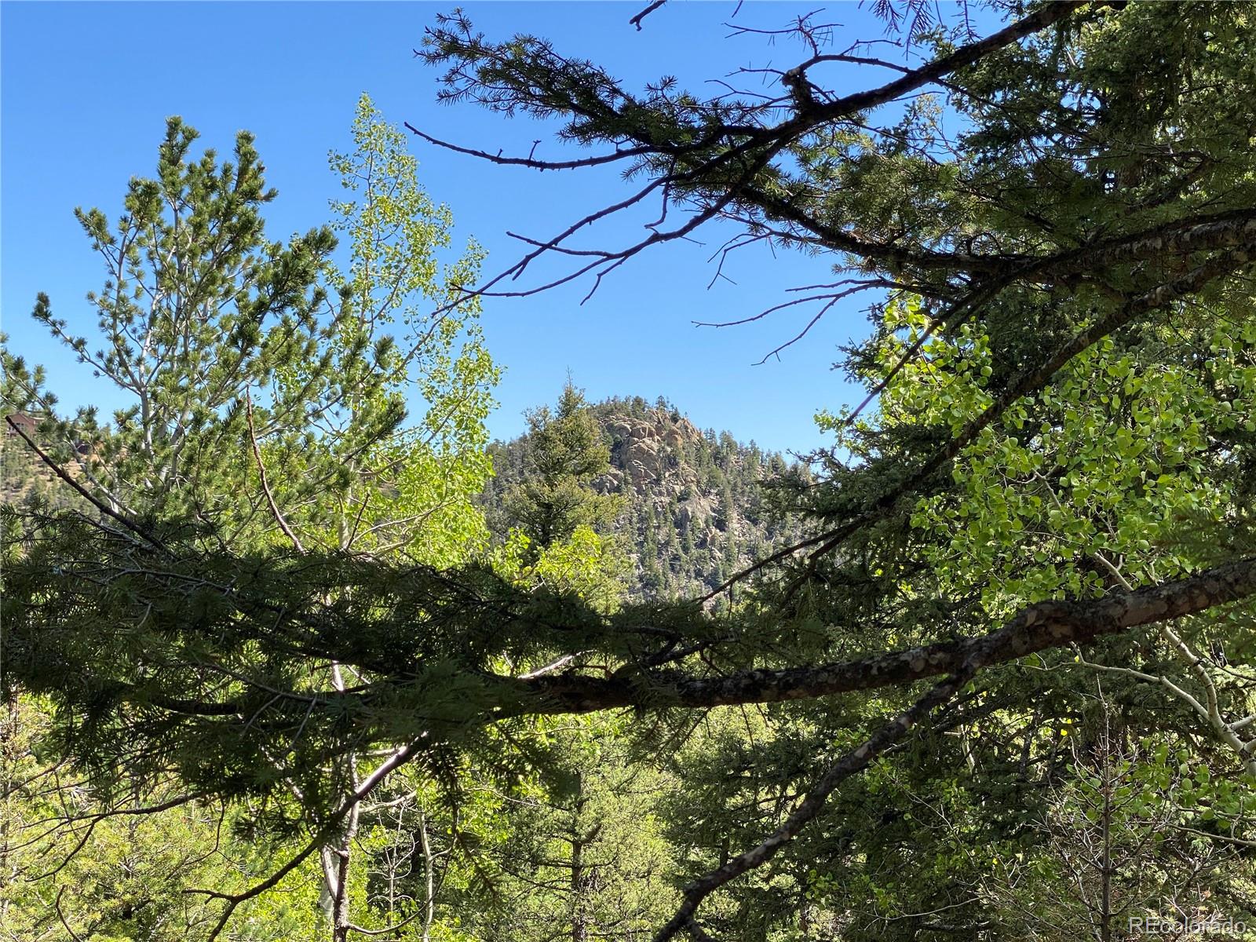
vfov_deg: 28.0
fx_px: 1887
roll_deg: -2.0
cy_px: 471
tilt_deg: +2.9
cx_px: 628
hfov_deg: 36.8
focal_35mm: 52
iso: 20
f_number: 2
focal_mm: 6
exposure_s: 1/1370
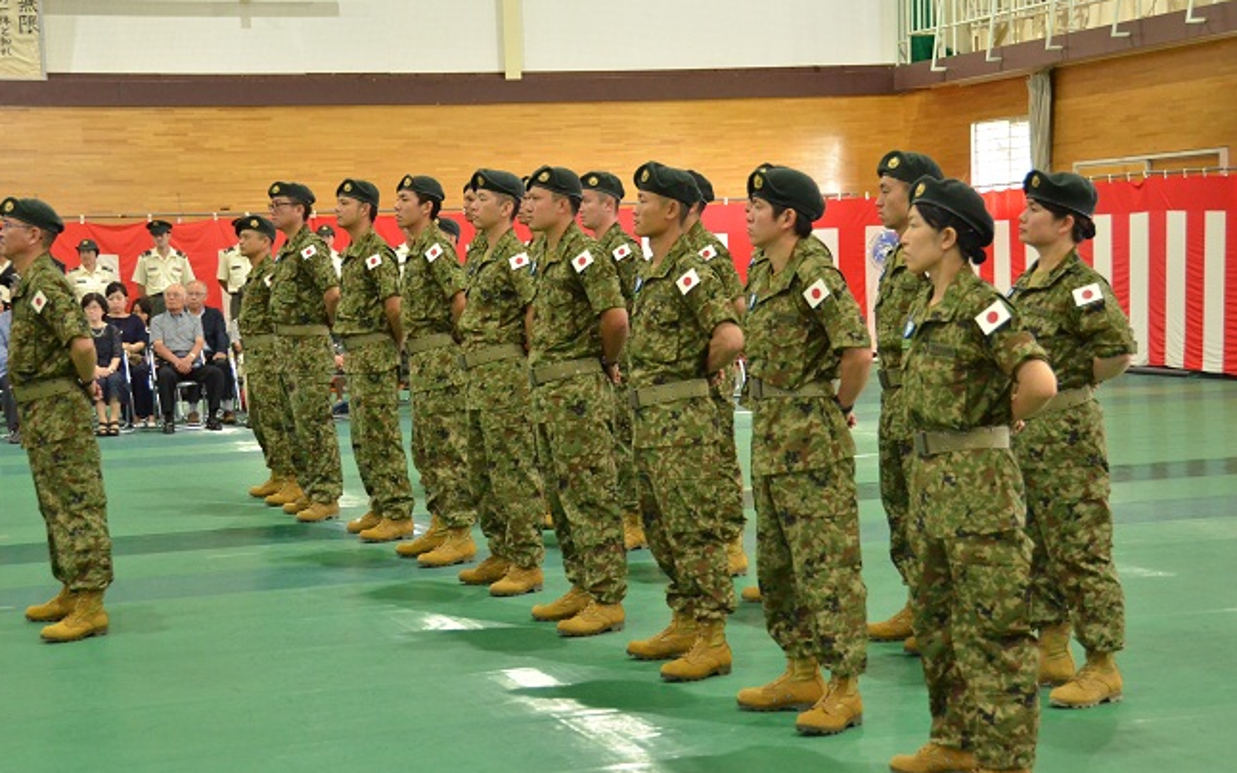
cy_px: 433
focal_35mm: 76
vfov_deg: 17.2
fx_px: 2563
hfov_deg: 27.1
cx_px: 617
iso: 2500
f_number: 5.6
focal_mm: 46
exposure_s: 1/125
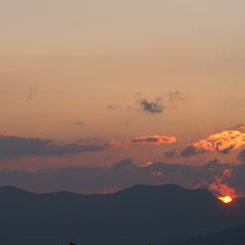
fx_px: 1682
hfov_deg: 8.3
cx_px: 73
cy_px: 149
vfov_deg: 8.3
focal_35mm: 210
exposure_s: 1/160
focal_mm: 70
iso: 100
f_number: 6.3
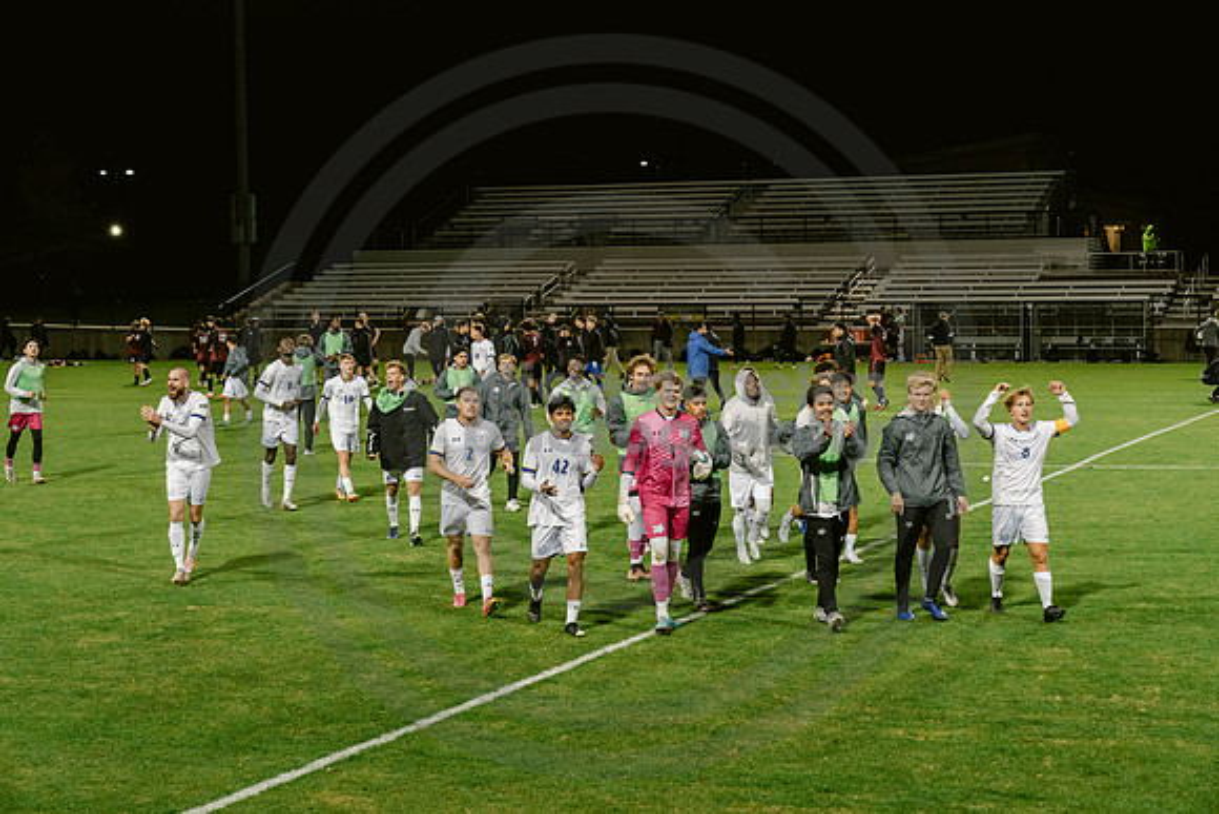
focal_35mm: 70
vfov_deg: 19.5
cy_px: 407
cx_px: 609
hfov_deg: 28.8
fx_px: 2371
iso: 2000
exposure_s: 1/160
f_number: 5.6
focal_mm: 70
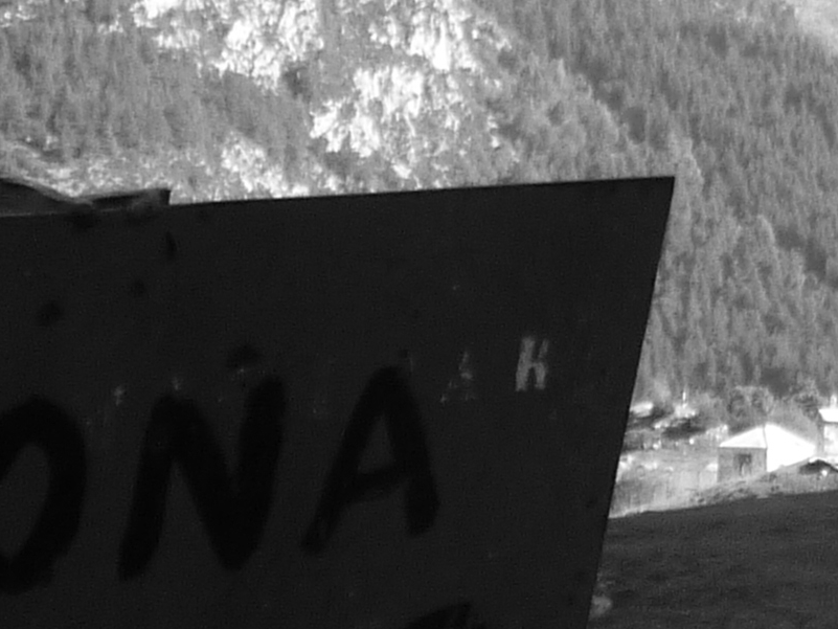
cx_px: 791
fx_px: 2978
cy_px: 501
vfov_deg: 12.0
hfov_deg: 15.8
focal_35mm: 123
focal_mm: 4.4
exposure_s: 1/200
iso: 100
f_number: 4
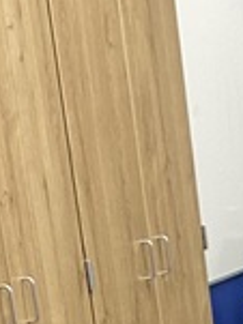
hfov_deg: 8.4
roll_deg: +6.9
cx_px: 271
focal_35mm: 176
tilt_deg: -22.5
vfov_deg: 9.5
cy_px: 869
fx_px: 1650
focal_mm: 4.25
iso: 100
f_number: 1.8
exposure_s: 1/50
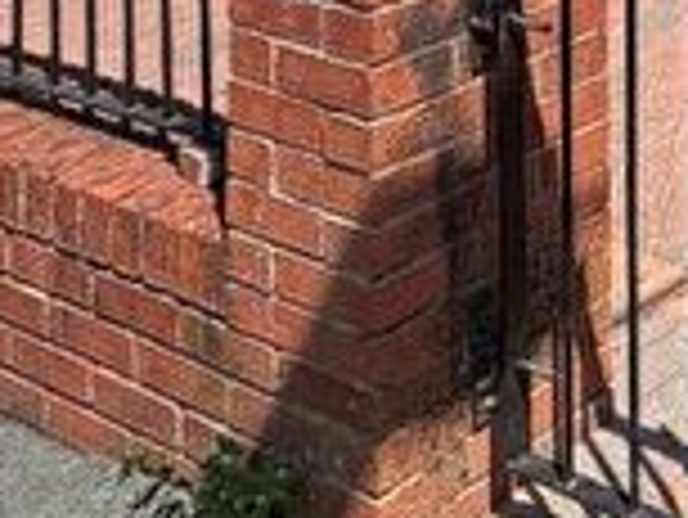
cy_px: -484
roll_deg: -1.5
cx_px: 1452
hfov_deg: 17.8
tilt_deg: -1.4
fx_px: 1273
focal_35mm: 64
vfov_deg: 17.4
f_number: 2.2
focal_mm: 2.22
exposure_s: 1/1160
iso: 40
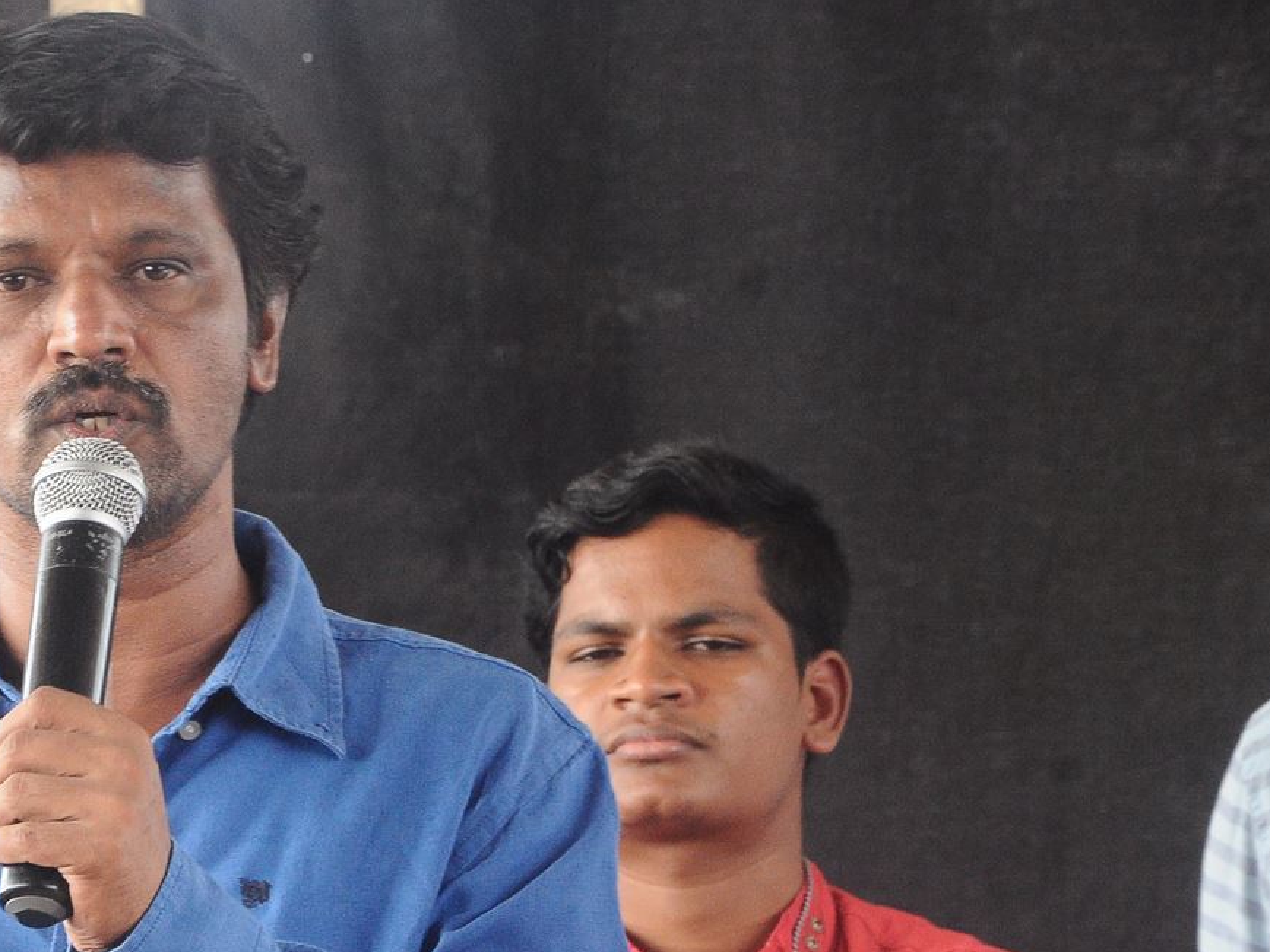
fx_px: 9540
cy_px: 658
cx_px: 170
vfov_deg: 5.7
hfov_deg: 7.6
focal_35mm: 260
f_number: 10
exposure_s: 1/60
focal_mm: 98
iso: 1600
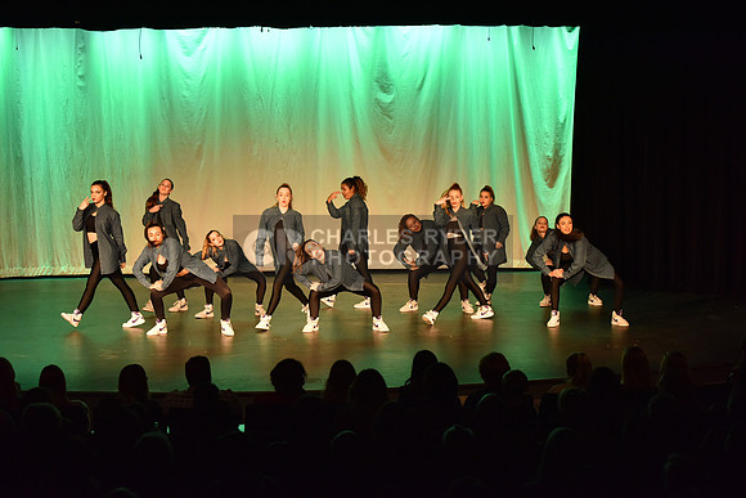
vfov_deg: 17.1
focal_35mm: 80
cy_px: 249
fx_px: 1658
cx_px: 373
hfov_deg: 25.4
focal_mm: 80
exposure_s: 1/250
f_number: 4
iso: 2000
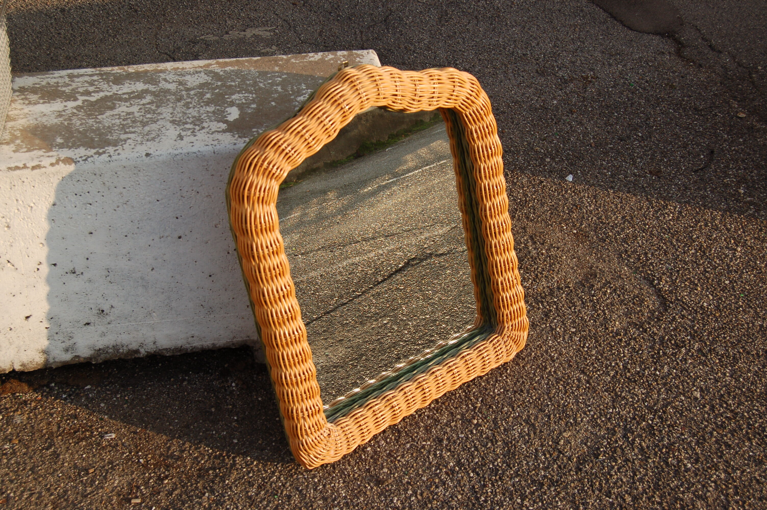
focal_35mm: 48
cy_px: 255
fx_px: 1022
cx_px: 384
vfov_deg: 28.0
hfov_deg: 41.1
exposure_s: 1/250
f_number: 8
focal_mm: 32
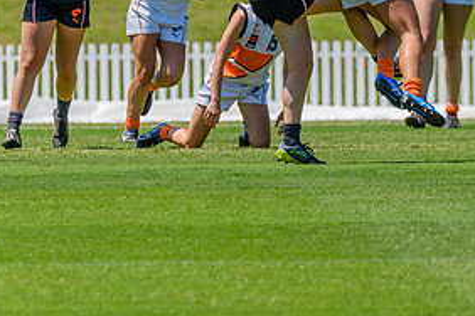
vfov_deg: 1.4
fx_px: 13127
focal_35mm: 995
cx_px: 431
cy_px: 41
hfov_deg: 2.1
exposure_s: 1/2000
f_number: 9
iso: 800
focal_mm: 450
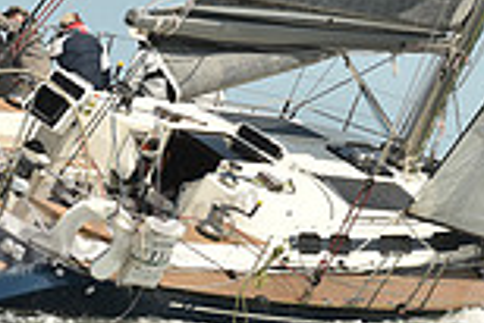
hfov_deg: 7.0
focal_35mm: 293
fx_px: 3943
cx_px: 424
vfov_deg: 4.7
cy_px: 36
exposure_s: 1/800
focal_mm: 78
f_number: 9
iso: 250
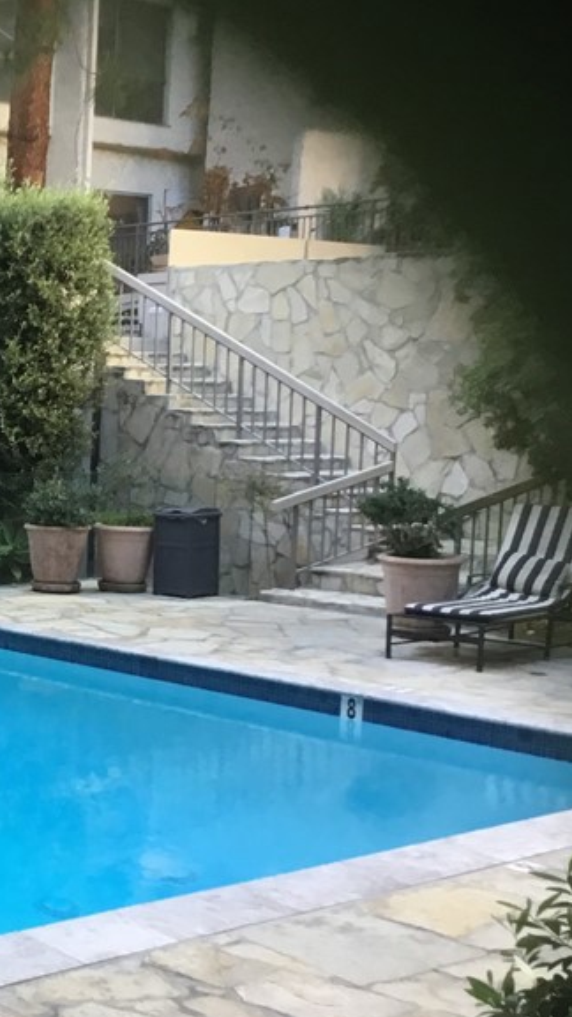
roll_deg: +0.1
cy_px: 591
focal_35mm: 60
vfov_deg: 34.8
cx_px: -288
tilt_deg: -5.5
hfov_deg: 17.9
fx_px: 1618
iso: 25
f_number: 2.4
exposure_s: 1/30
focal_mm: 3.3
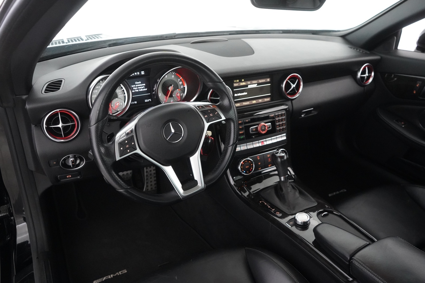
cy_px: 142
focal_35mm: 28
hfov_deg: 65.5
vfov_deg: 46.4
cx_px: 212
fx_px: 331
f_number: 5
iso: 12800
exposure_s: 1/60
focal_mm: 28
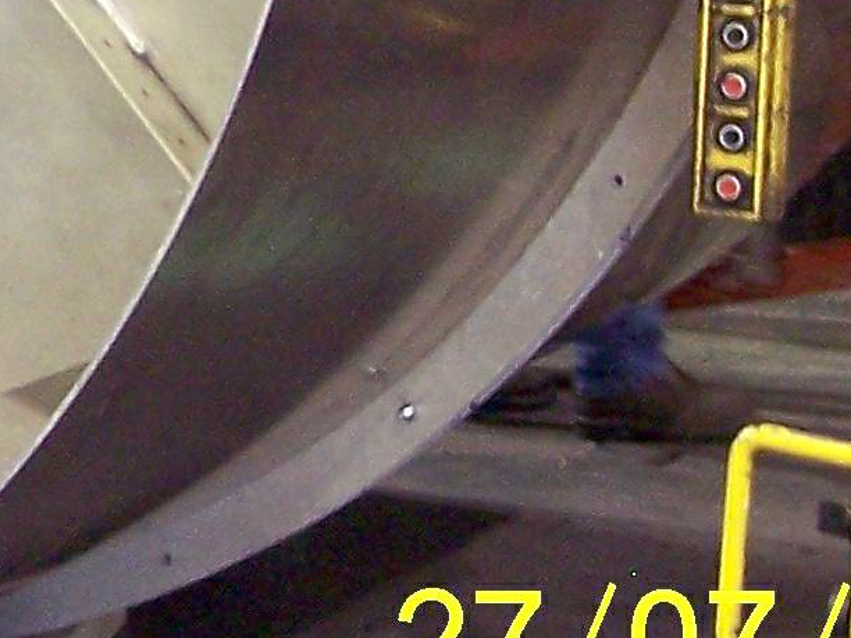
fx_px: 4474
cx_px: -603
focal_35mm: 182
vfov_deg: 7.9
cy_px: -464
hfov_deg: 10.3
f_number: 3.4
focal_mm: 8
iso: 200
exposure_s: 1/10
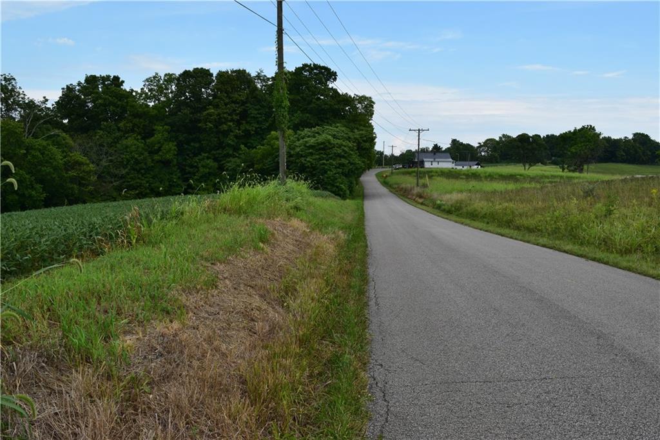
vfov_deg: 36.8
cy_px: 220
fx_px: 660
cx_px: 330
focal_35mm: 36
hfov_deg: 53.1
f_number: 11
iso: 400
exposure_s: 1/400
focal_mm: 24
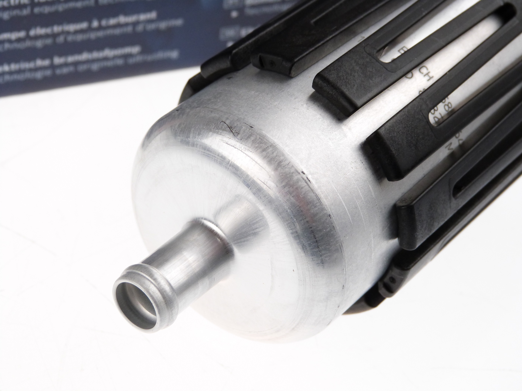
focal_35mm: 91
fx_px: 1372
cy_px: 196
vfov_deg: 16.2
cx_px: 261
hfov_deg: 21.5
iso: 200
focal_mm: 16.5
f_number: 3.6
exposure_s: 1/200
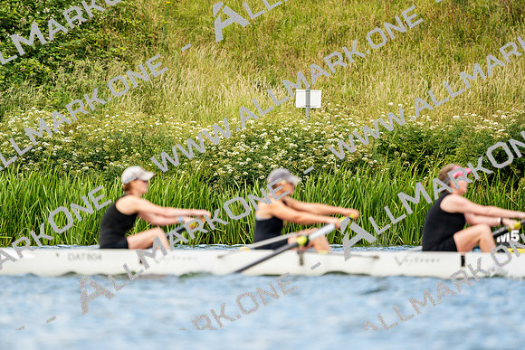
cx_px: 262
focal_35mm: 600
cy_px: 175
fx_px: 8752
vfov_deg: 2.3
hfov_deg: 3.4
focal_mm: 600
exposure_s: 1/2000
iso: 500
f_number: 6.3
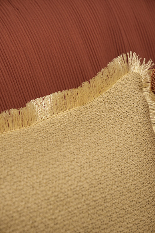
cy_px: 116
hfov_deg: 16.1
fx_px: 549
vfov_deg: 23.9
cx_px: 78
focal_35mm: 85
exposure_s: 1/20
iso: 160
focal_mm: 85
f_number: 5
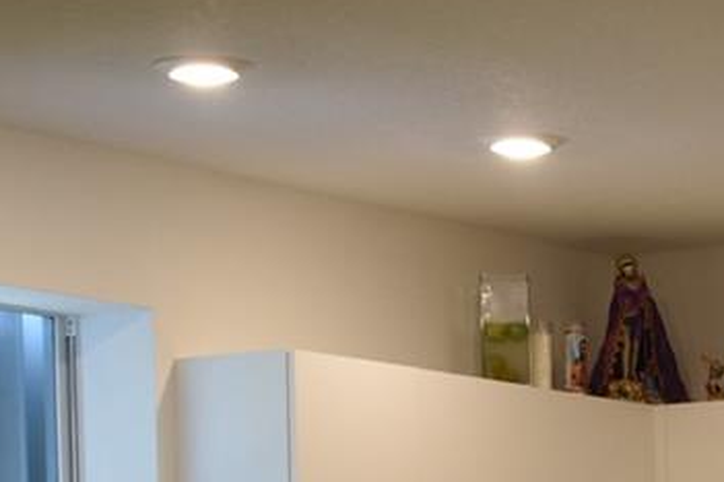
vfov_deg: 8.3
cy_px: 972
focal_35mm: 157
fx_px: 3163
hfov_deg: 12.7
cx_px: 922
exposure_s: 1/60
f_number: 4
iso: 450
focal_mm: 23
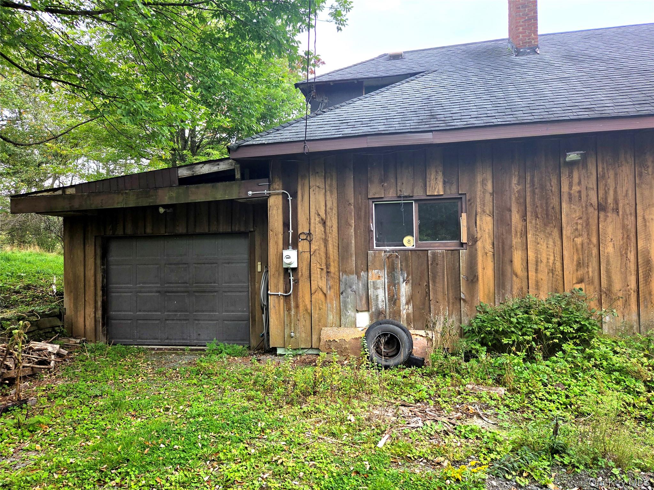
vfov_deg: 58.9
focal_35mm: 23
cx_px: 327
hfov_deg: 73.9
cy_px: 245
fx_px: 435
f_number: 1.8
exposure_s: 1/1250
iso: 80
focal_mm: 5.4
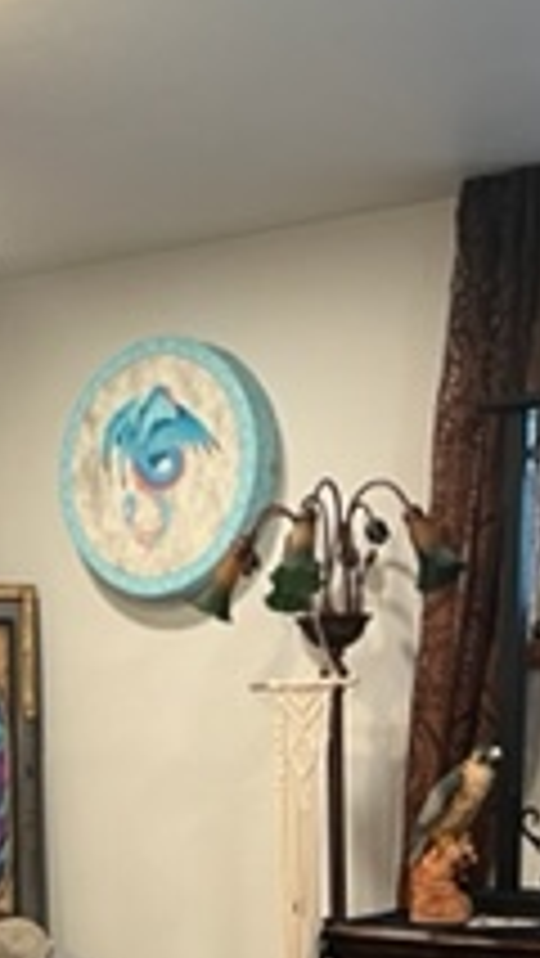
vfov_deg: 23.8
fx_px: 2161
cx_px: -18
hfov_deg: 14.0
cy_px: 994
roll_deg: +0.7
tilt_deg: -7.7
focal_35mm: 85
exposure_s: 1/60
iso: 125
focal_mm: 5.7
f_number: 1.5
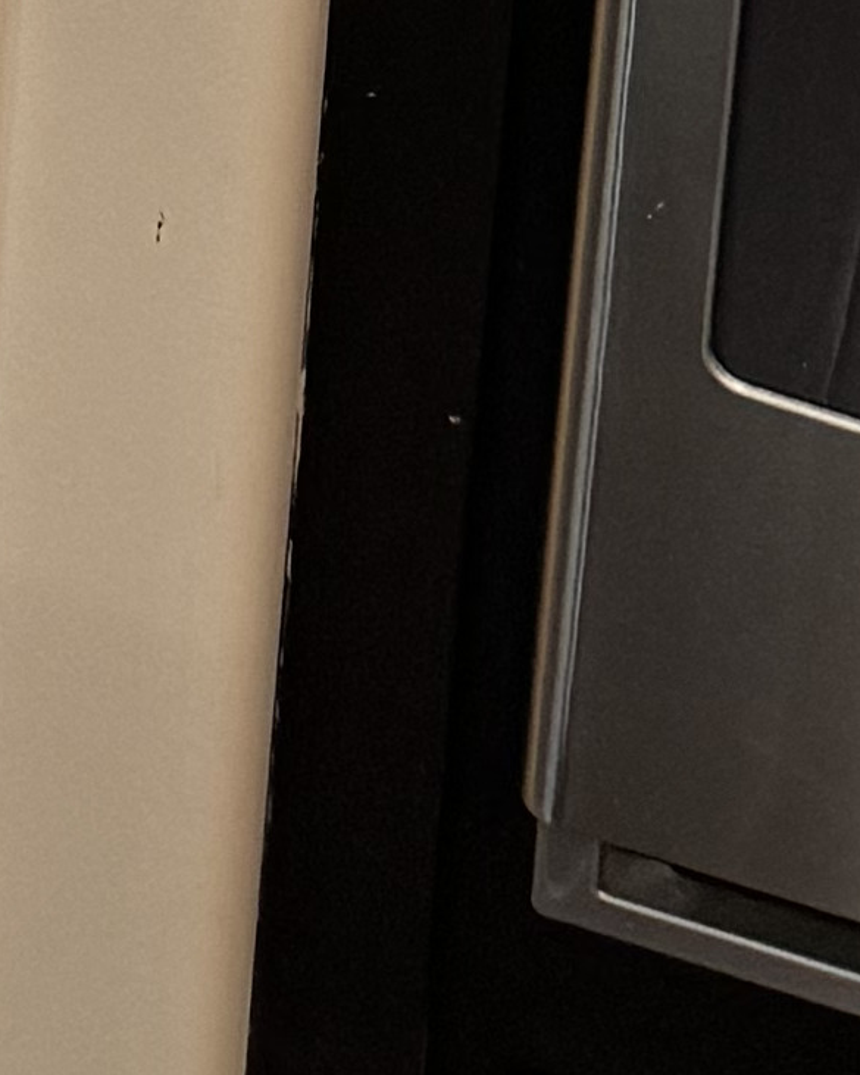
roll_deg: +0.4
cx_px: -1351
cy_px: -2206
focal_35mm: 183
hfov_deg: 7.7
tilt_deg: -11.3
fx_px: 5821
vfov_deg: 8.7
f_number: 1.78
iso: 160
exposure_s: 1/60
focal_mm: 6.76
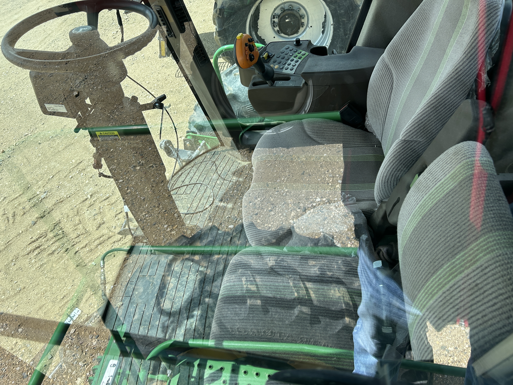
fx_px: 385
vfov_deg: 53.1
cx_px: 256
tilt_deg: -45.8
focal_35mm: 26
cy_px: 192
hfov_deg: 67.3
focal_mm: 5.7
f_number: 1.5
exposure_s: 1/1412
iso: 50
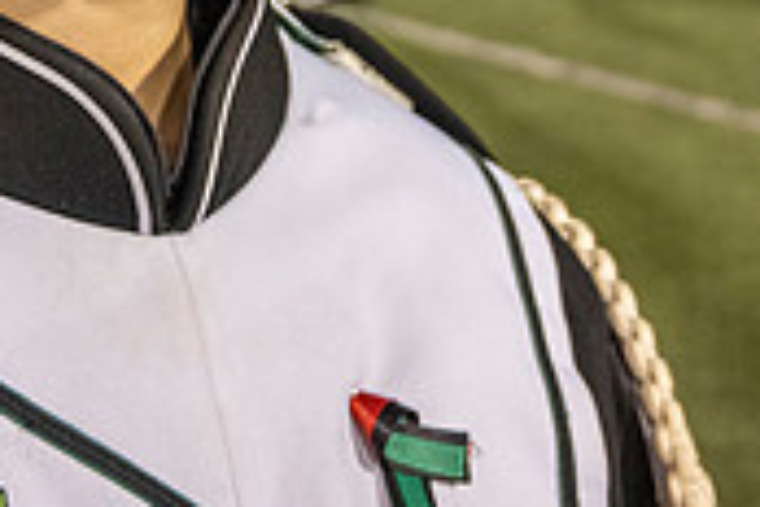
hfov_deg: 25.2
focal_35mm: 80
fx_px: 1689
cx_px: 240
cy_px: -317
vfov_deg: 15.4
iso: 2500
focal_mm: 24
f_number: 4
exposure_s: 1/500
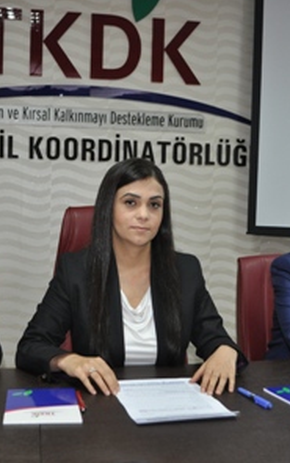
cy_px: 232
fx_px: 643
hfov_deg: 25.4
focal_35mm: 51
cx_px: 132
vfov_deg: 39.5
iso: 800
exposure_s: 1/60
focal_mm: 22
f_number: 3.8
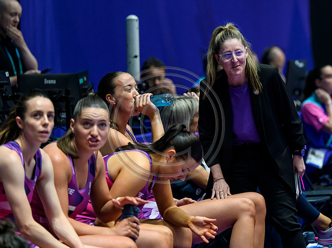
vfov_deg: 5.9
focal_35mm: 251
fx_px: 2405
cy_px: 104
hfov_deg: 7.9
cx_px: 216
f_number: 3.2
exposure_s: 1/1250
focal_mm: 200
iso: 4000
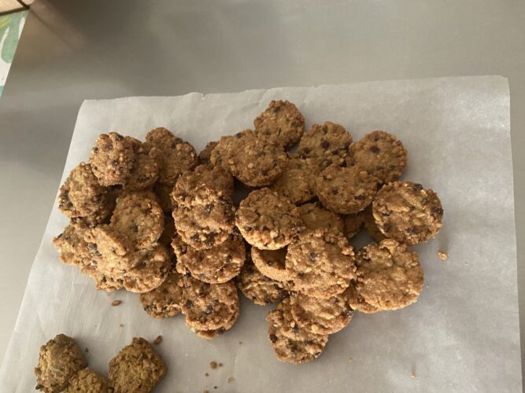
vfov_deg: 53.0
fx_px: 394
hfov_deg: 67.3
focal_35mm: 26
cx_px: 262
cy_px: 196
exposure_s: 1/40
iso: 640
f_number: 1.8
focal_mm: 4.25
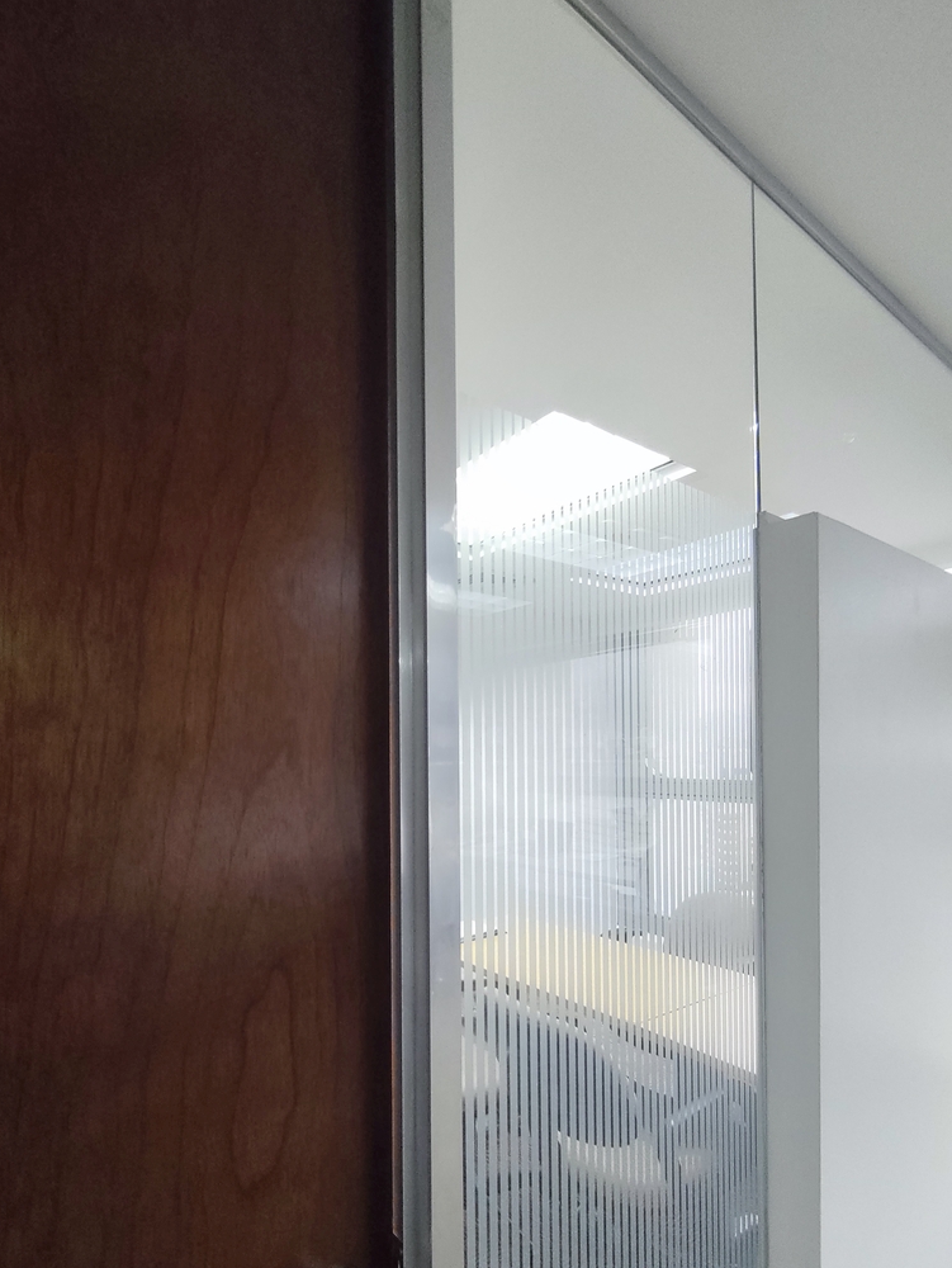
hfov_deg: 71.6
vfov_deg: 86.7
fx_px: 659
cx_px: 496
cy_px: 760
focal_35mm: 18
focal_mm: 1.65
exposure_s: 1/50
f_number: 2.2
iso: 320
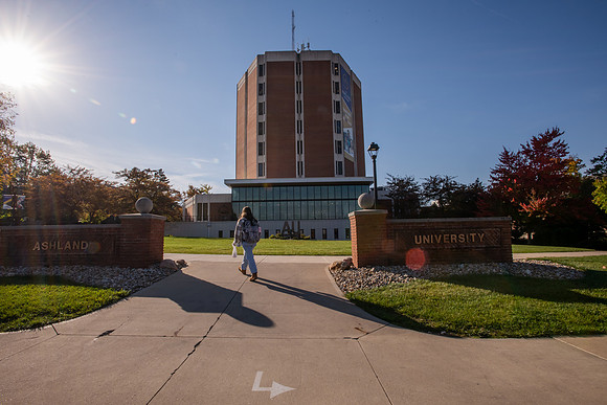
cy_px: 202
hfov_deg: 93.3
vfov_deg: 70.5
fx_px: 287
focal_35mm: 17
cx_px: 304
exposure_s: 1/160
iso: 250
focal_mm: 17
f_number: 22
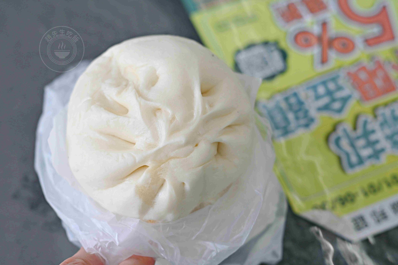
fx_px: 829
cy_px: 132
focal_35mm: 75
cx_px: 199
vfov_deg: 18.2
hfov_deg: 27.0
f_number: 2.8
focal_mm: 50
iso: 100
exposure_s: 1/200
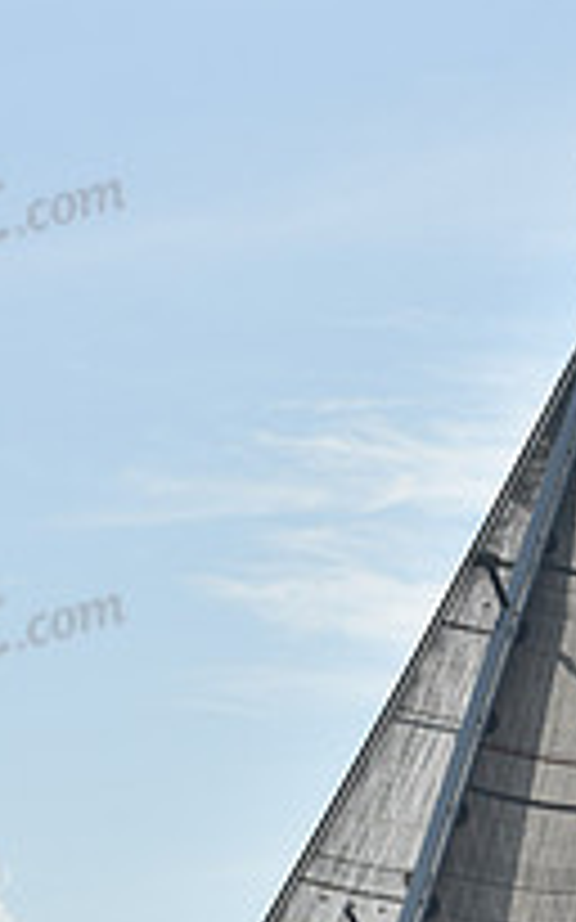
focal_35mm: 202
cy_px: 846
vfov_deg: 10.3
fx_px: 5077
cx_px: 358
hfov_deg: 6.5
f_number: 11
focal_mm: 70
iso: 250
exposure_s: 1/1000
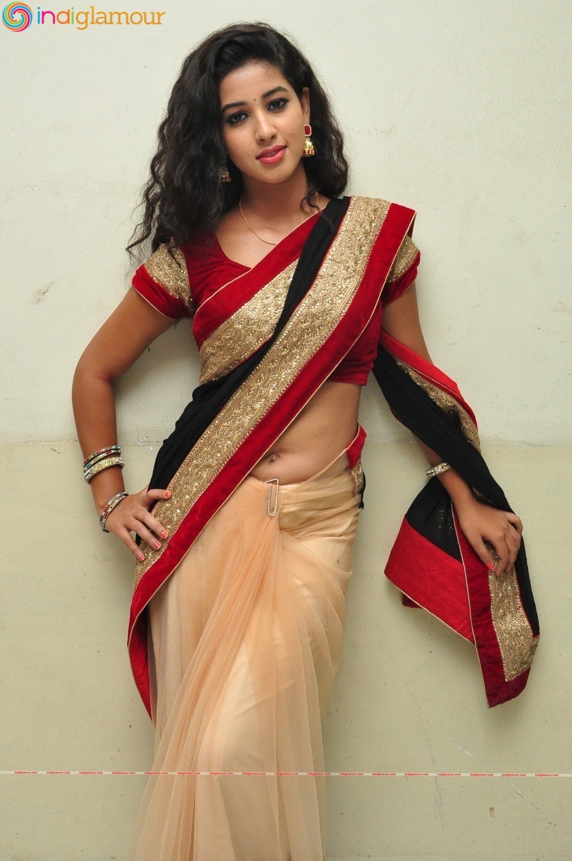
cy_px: 430
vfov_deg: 41.2
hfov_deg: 28.0
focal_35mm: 48
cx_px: 286
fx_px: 1147
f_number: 7.1
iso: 1600
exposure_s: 1/125
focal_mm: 32
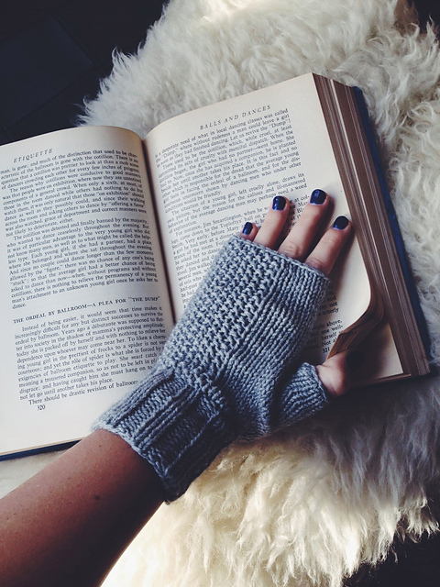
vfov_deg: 52.6
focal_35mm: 35
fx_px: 593
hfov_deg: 40.7
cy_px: 294
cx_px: 220
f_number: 2.4
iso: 50
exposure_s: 1/120
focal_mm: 4.28
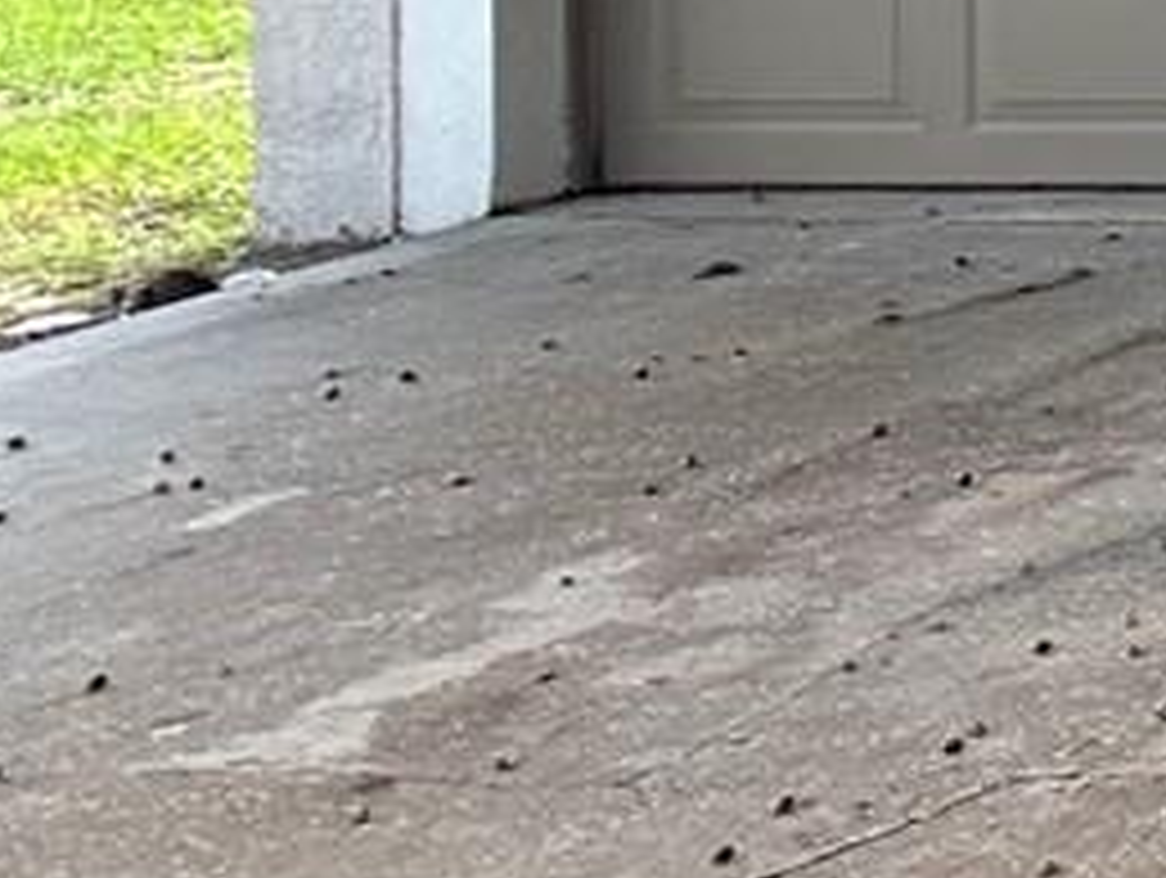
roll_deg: +0.3
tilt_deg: +0.8
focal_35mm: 148
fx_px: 4992
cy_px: -545
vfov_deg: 9.7
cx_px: 3503
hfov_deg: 10.0
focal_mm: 6.76
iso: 100
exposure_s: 1/2907
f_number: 1.78
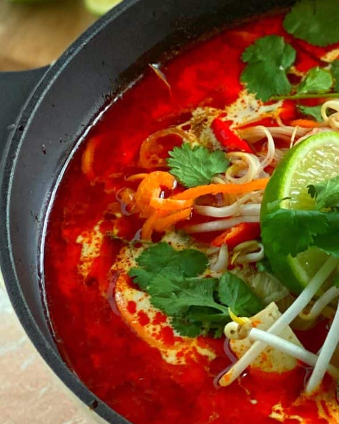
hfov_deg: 8.8
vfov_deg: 11.1
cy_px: 290
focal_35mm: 173
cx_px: 416
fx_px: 2169
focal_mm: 6
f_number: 2
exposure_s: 1/40
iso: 160
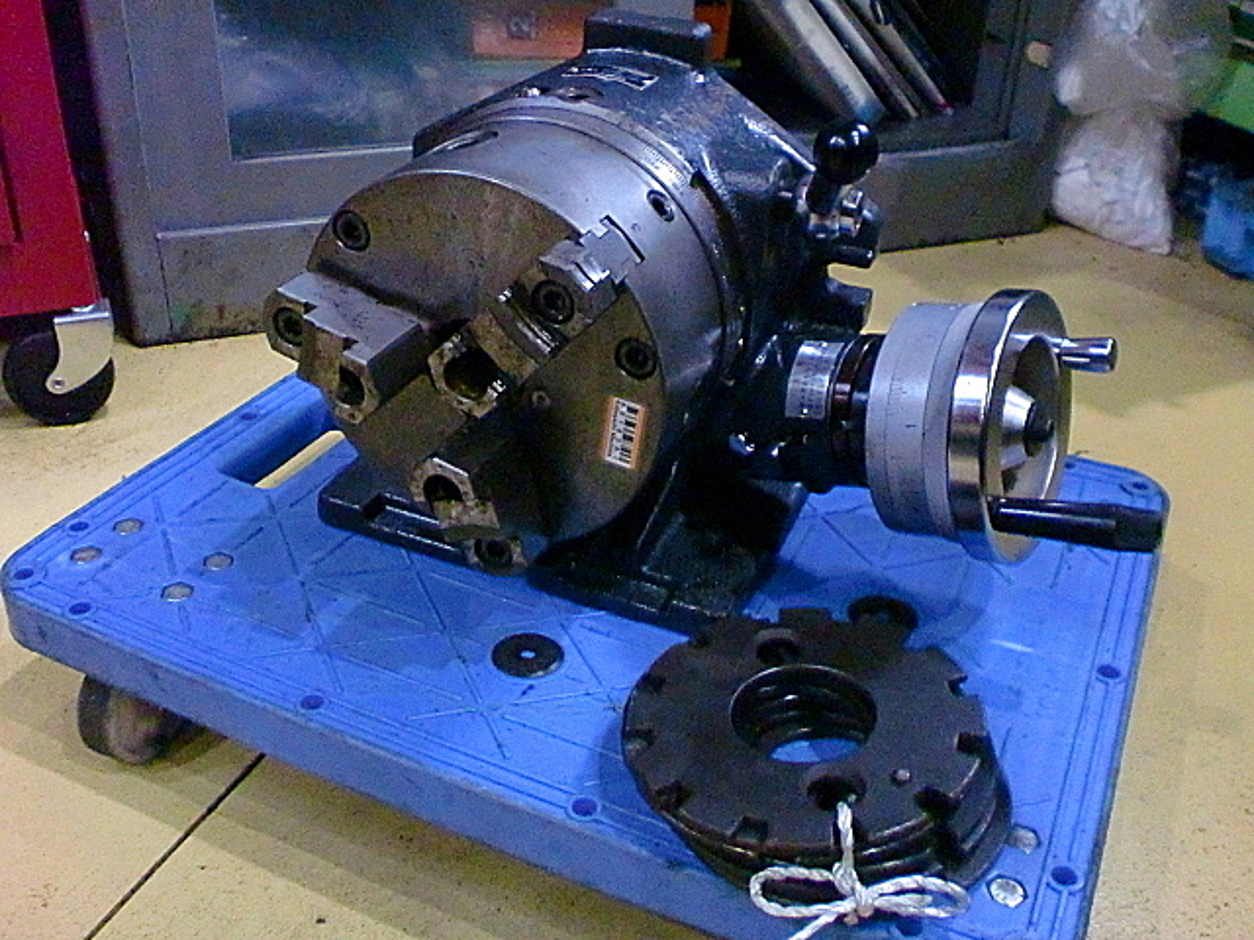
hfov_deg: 52.6
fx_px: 1268
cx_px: 627
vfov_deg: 40.7
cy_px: 470
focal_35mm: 35
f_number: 3.1
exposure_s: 1/60
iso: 1000
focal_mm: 6.3
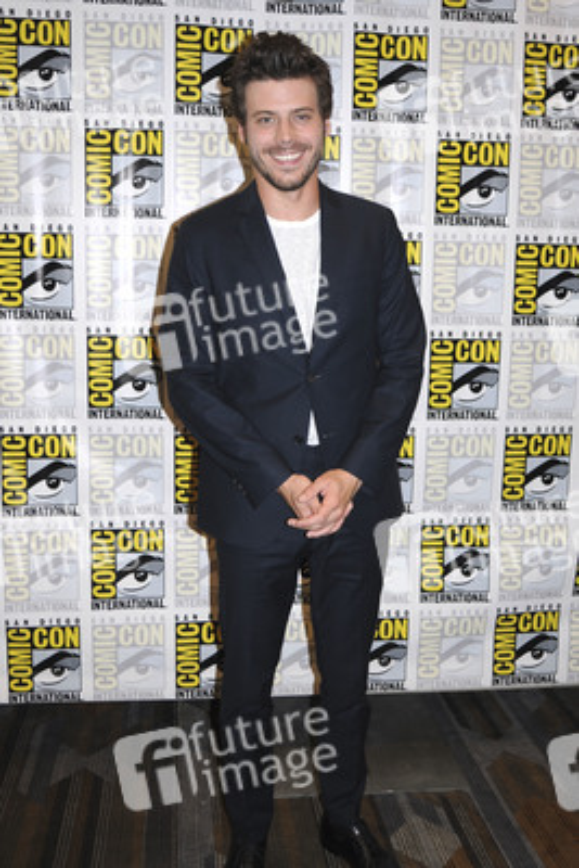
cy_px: 434
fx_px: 868
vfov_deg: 53.1
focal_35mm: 36
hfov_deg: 36.9
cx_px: 290
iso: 200
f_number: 3.5
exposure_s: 1/60
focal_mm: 24
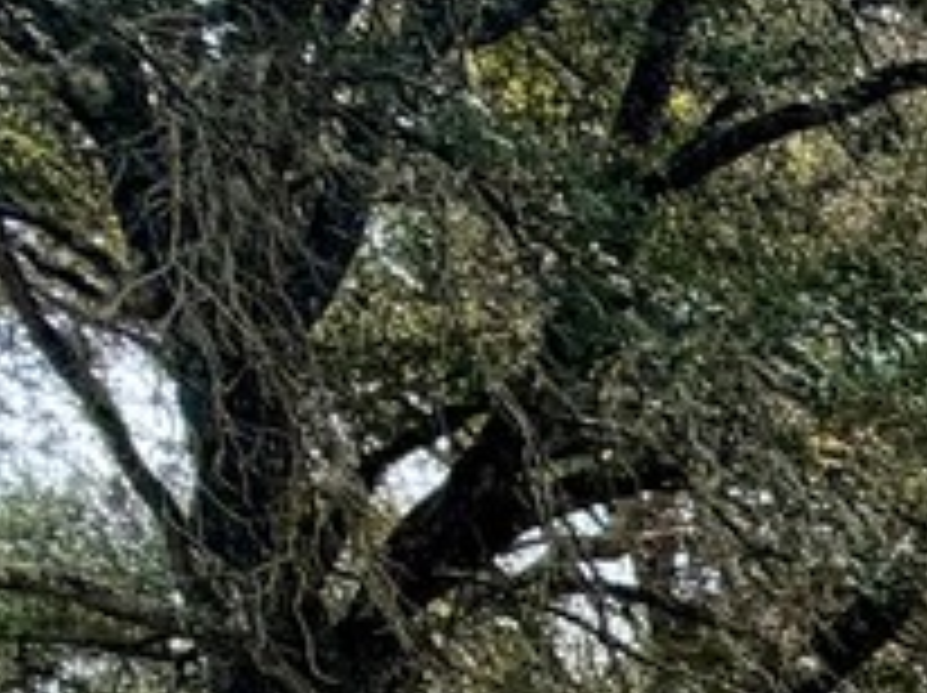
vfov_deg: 12.9
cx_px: 2340
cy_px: 1436
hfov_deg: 13.4
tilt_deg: -6.2
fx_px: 2621
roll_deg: +2.8
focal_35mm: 98
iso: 40
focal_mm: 2.22
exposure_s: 1/770
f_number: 2.2
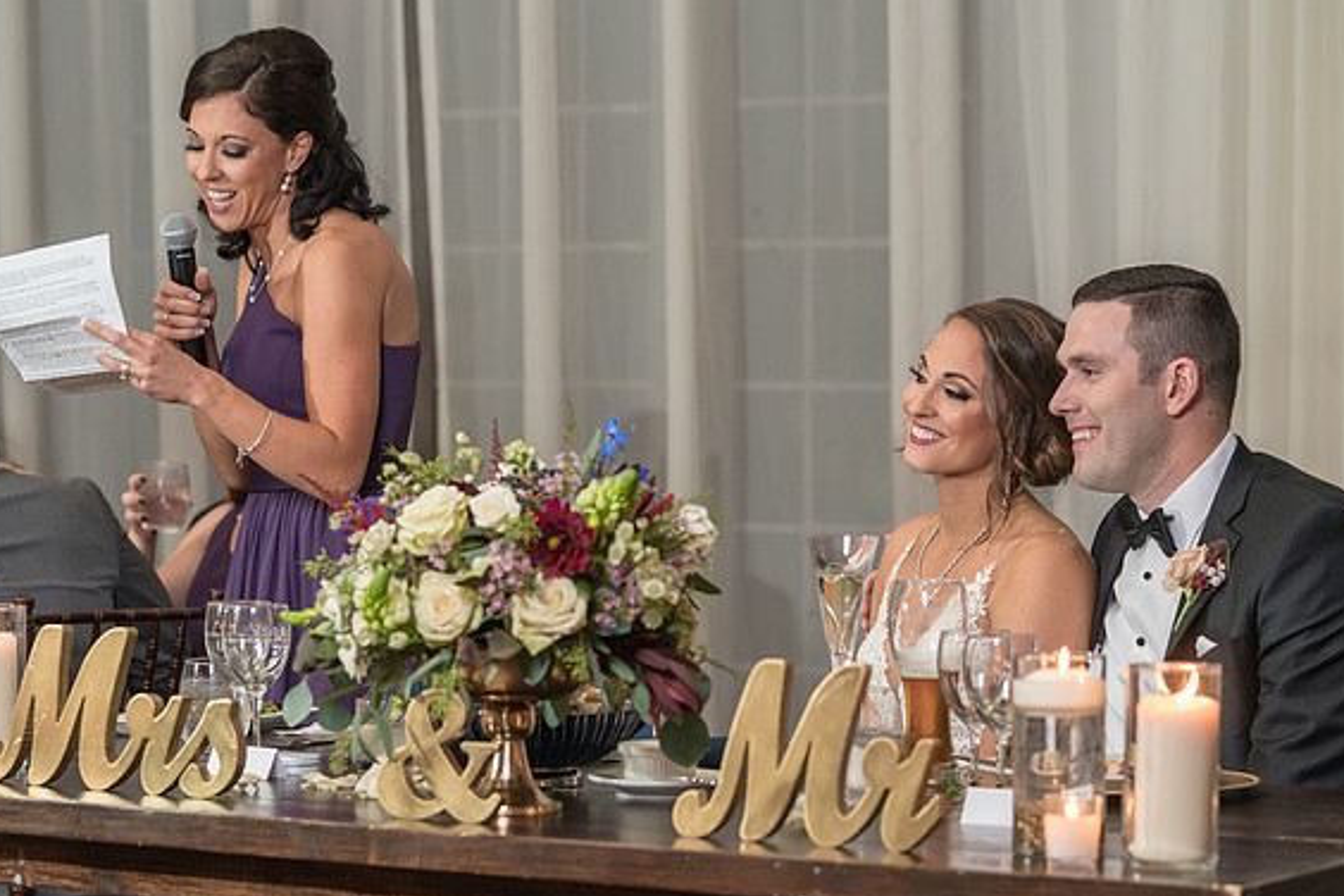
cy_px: 486
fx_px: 3845
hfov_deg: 19.8
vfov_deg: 13.3
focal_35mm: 103
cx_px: 671
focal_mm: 87
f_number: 4
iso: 2000
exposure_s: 1/200
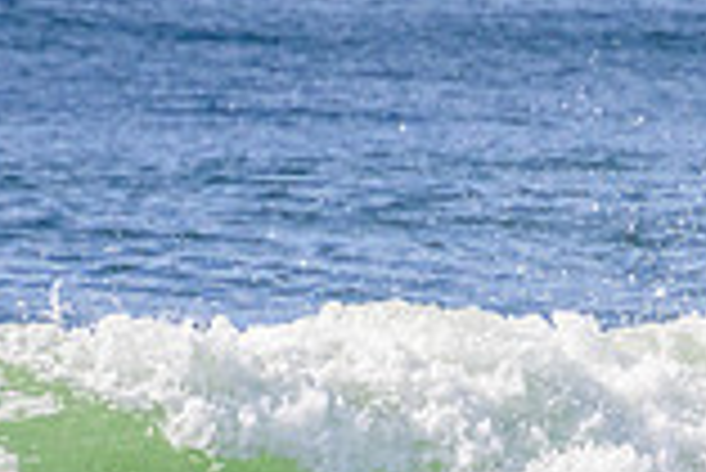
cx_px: 378
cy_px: 686
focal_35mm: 2947
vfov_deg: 0.5
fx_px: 57846
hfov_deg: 0.7
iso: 900
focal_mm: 800
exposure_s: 1/2000
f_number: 11
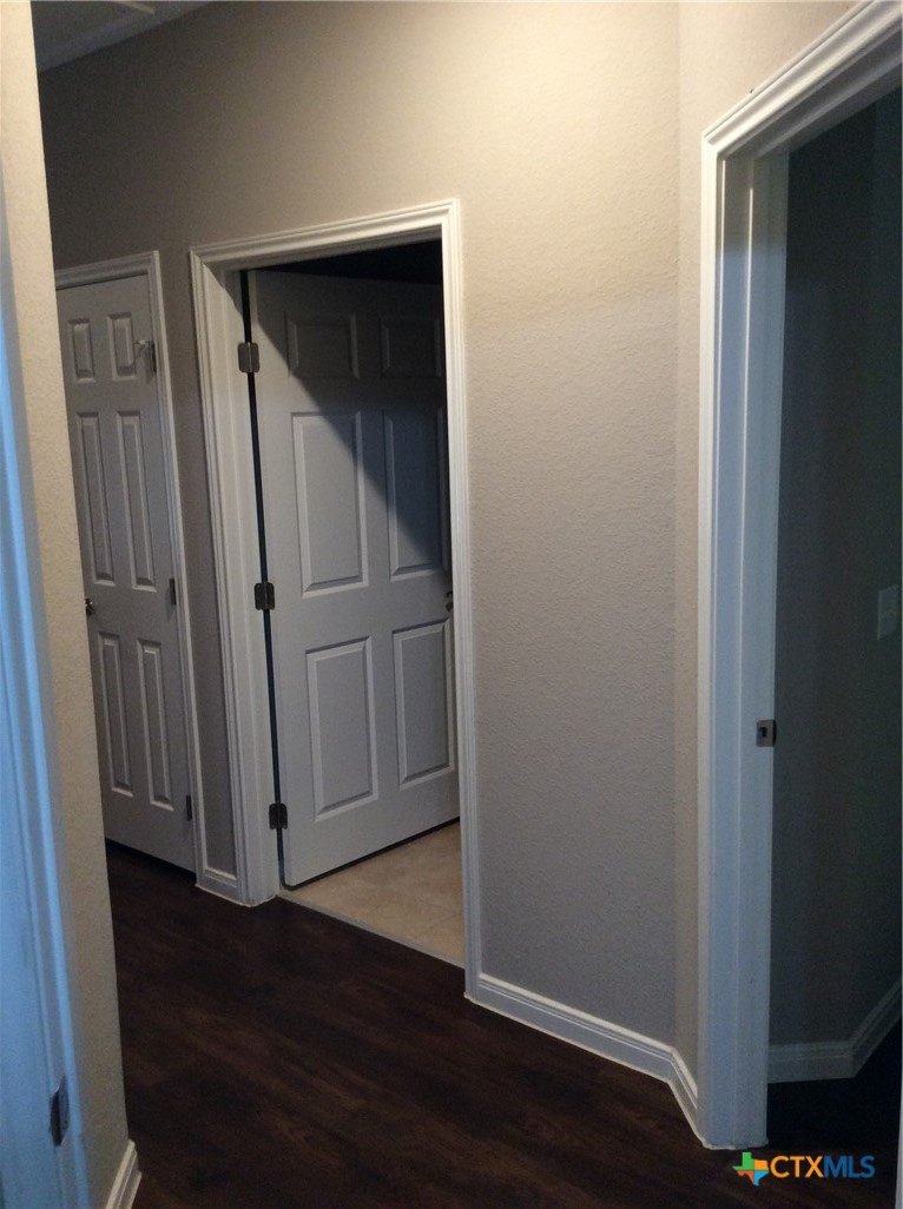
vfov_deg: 56.9
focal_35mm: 32
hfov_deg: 44.0
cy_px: 604
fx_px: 1116
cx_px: 452
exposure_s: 1/24
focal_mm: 3.3
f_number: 2.4
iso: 125
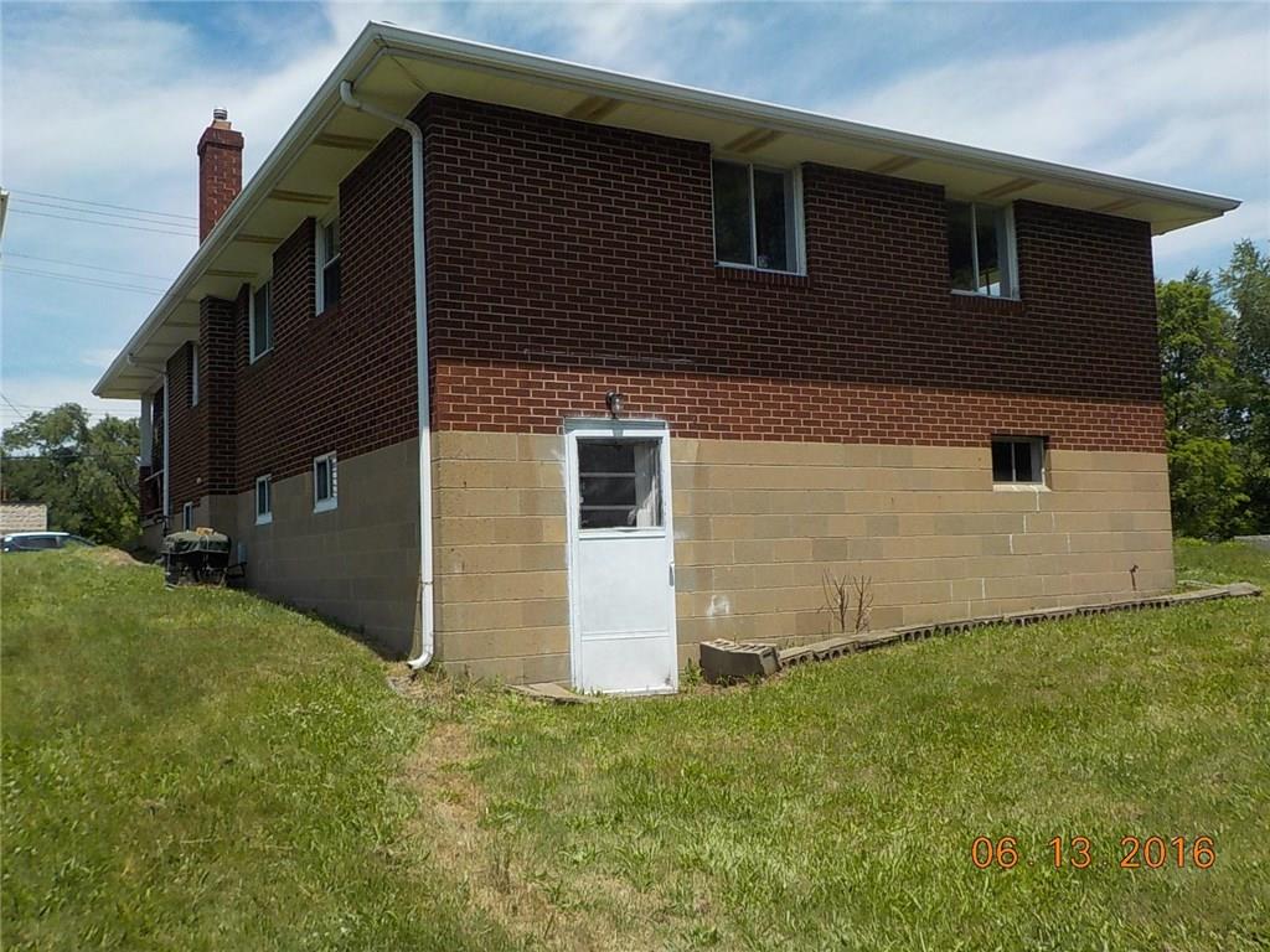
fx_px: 1101
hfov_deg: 60.0
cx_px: 635
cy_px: 476
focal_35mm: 30
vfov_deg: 46.8
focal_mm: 4.1
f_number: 3.3
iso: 125
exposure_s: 1/1600
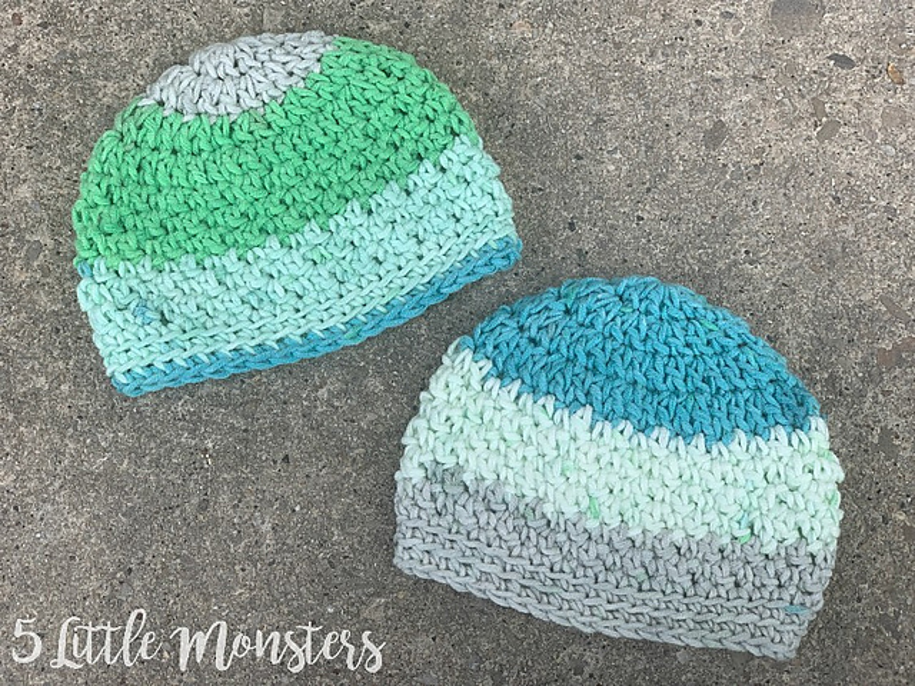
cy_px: 343
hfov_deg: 36.8
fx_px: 1375
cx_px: 458
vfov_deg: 28.0
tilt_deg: -79.3
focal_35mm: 52
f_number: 2.4
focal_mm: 6
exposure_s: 1/307
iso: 16
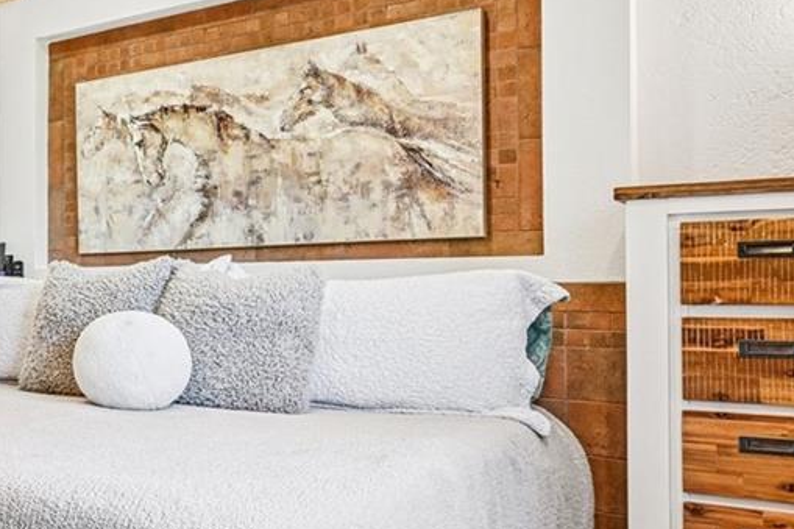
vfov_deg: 30.5
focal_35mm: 44
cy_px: 272
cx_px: -204
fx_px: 970
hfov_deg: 33.9
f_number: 8
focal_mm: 14
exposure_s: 1/15
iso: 360
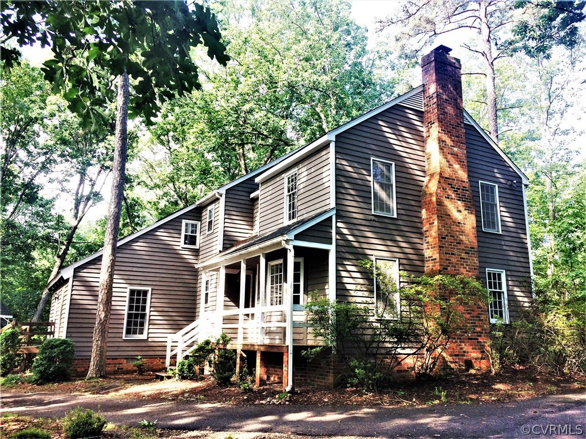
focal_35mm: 29
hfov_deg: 61.7
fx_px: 491
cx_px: 293
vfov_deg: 48.2
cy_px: 220
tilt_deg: +12.3
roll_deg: +0.1
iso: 32
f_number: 2.2
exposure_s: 1/124
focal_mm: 4.15
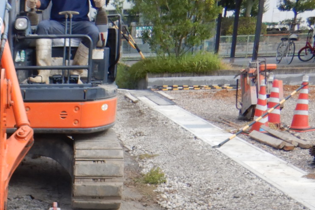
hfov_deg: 24.5
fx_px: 665
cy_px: 288
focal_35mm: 76
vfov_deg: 16.7
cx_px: -46
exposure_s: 1/800
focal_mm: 4.3
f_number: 2.8
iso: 125
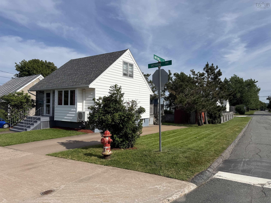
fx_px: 188
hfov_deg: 71.6
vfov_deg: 56.8
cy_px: 102
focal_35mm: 24
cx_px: 136
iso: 80
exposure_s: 1/7353
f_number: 1.78
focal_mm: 6.76
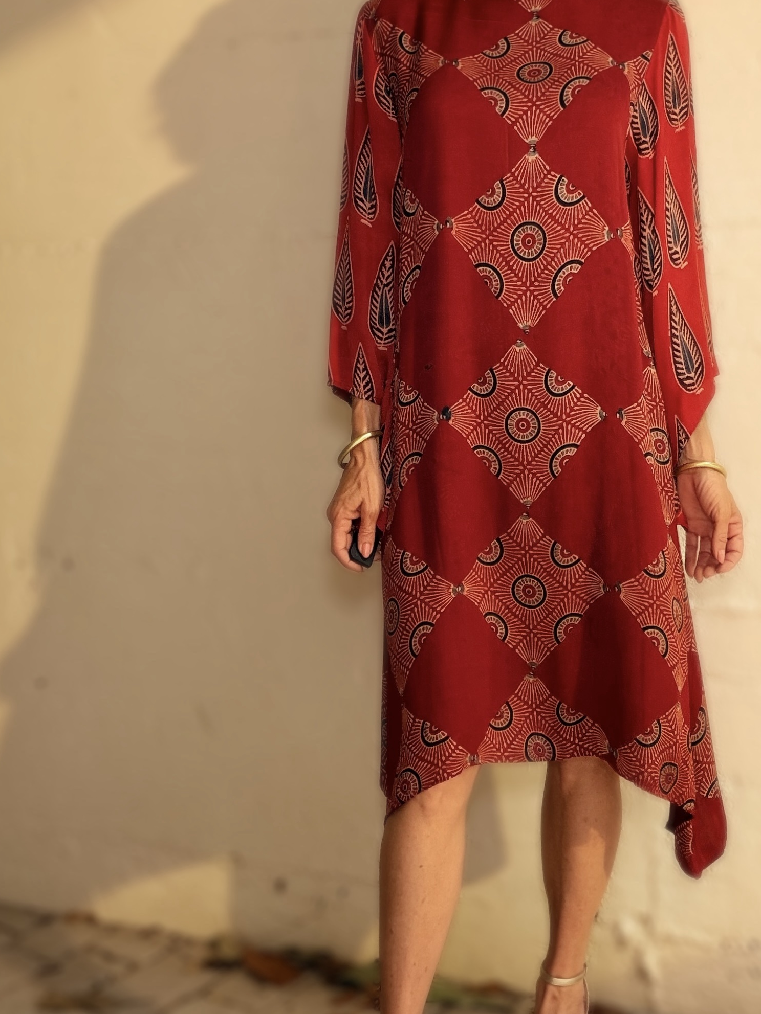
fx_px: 1290
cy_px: 478
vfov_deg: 42.9
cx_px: 518
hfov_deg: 32.6
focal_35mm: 44
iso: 32
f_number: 1.9
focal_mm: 2.71
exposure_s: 1/396
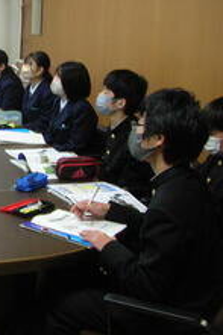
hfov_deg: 19.2
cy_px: 139
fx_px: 614
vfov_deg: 30.5
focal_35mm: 66
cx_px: -56
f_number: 2.8
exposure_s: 1/9.3
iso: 50
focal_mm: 5.8
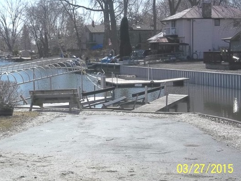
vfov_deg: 19.4
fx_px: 529
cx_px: 103
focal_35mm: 76
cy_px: 86
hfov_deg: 25.6
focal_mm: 11.2
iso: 80
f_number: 5.6
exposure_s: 1/500
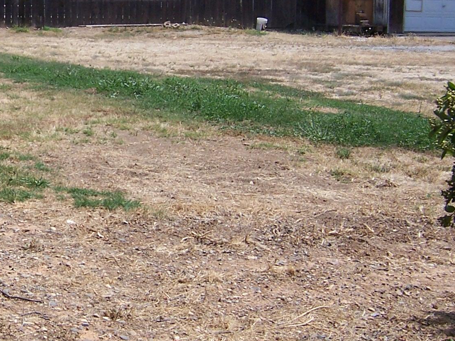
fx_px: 894
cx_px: 42
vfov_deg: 21.5
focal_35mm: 68
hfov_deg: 27.5
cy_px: 115
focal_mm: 5.5
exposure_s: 1/750
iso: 80
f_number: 3.4
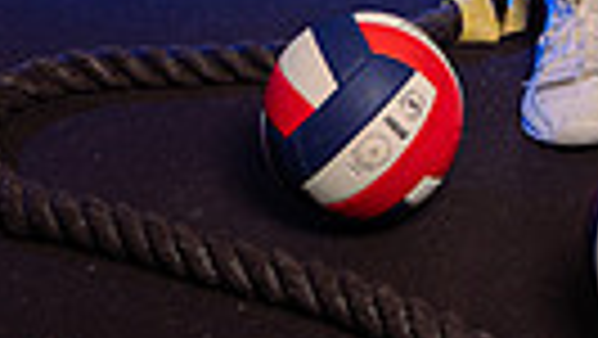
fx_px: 2031
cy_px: -635
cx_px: 517
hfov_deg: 16.6
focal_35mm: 128
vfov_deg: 8.2
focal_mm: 36
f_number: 5
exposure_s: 1/250
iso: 320
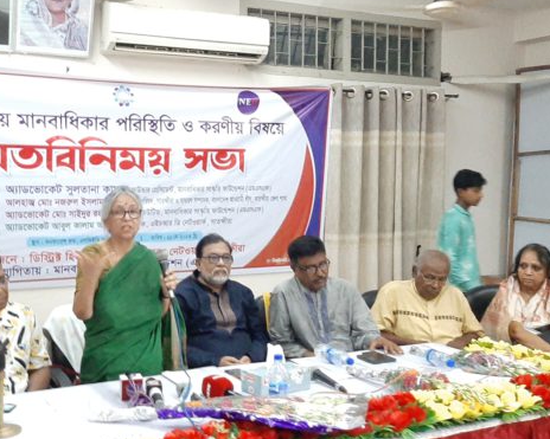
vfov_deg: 35.7
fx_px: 684
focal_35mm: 42
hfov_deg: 42.8
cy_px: 216
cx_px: 156
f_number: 1.7
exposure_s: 1/20
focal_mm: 3.93
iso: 800
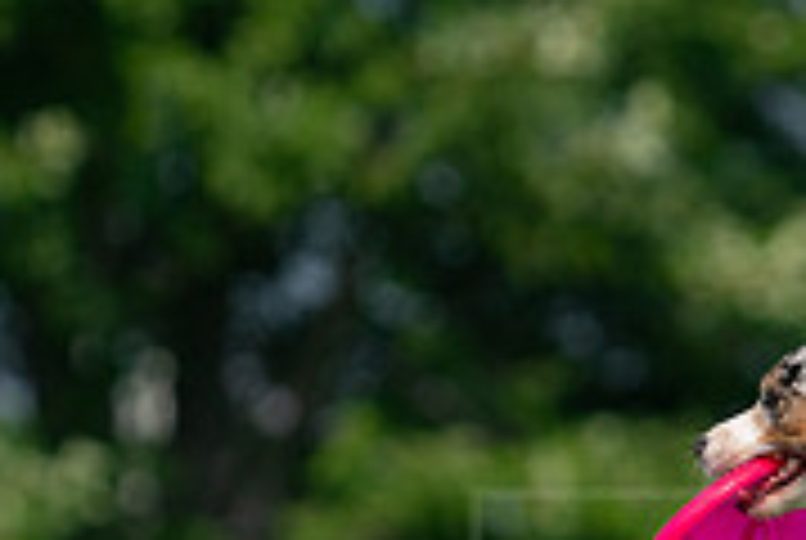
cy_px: 713
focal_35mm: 1054
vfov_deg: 1.3
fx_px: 23637
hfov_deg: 2.0
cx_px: 901
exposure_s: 1/4000
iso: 800
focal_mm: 326
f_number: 6.3
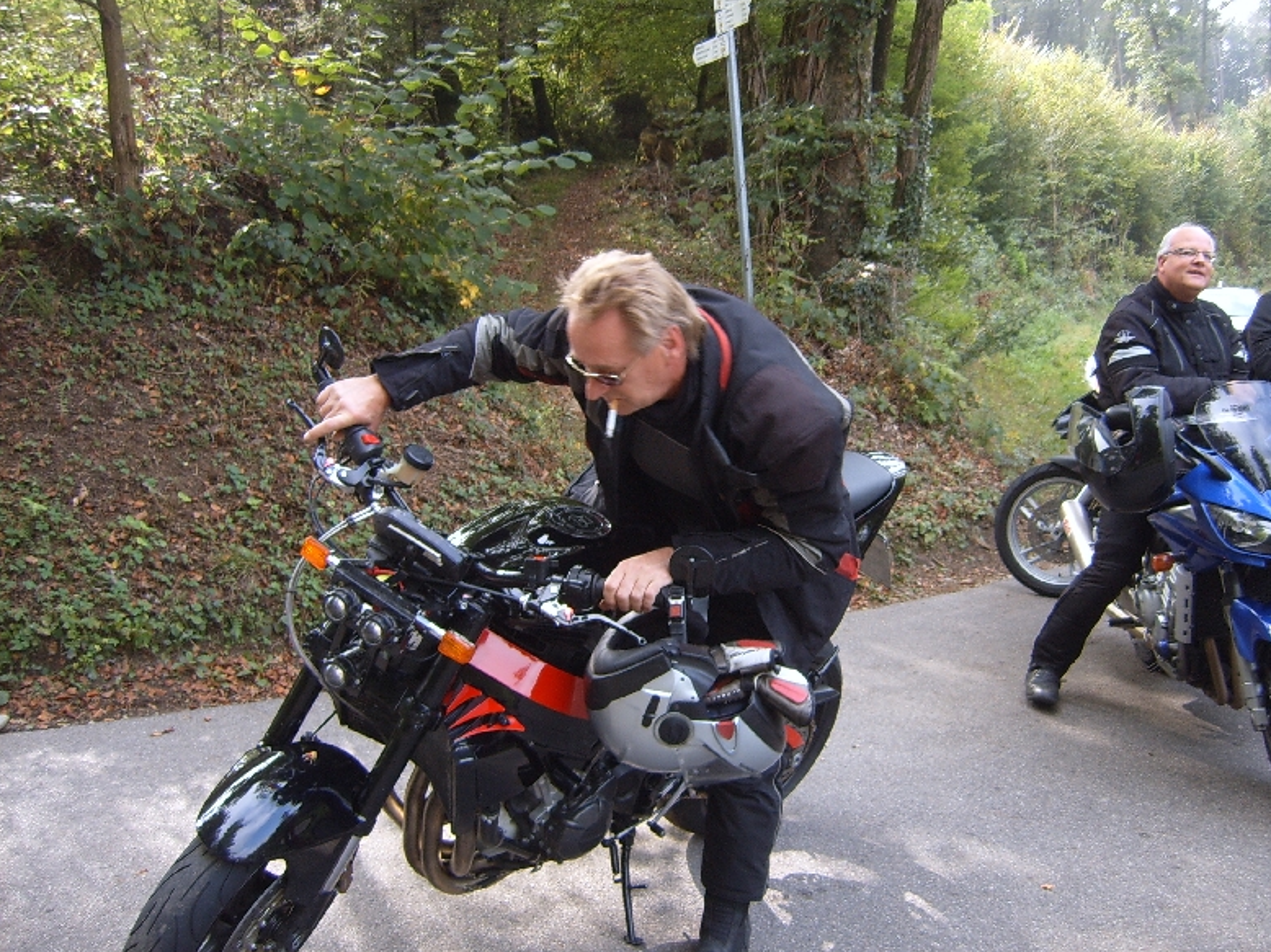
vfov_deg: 39.6
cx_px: 652
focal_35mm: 36
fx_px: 1321
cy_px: 480
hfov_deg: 51.4
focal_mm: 5.8
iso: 50
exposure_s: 1/125
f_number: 2.8
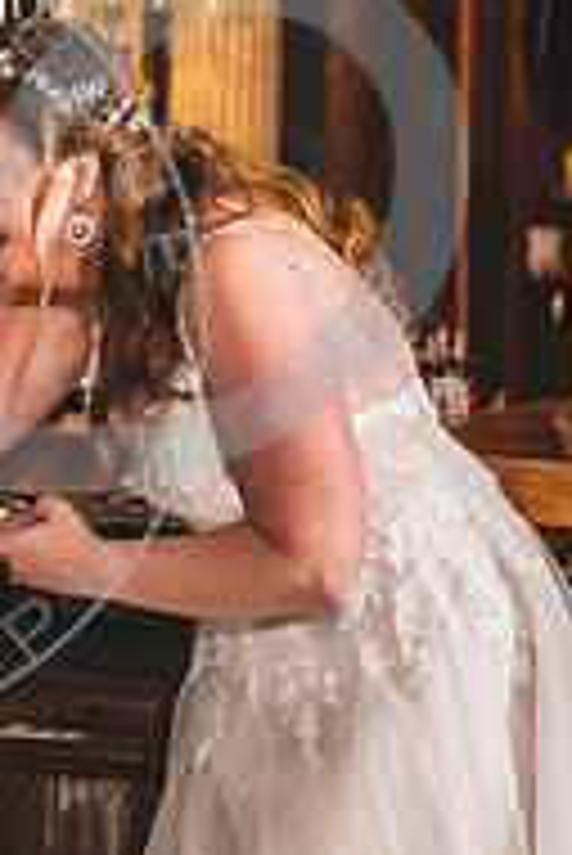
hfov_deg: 8.2
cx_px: -9
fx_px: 3949
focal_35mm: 166
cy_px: -14
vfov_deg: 12.2
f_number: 2.8
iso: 1000
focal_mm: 70
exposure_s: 1/100
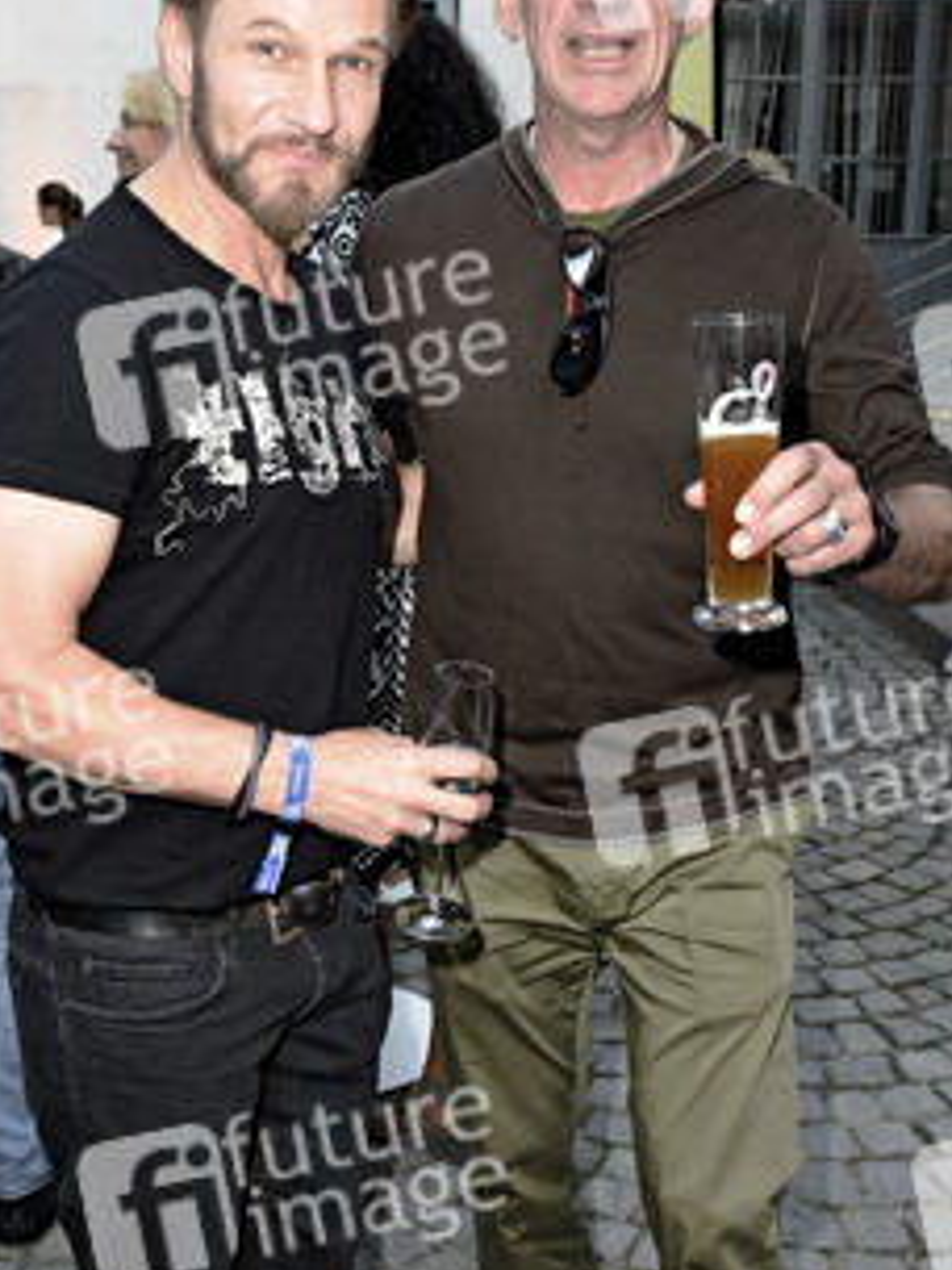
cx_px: 413
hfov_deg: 33.1
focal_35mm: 44
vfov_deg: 43.2
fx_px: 1600
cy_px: 560
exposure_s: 1/100
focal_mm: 23
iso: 800
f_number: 6.3
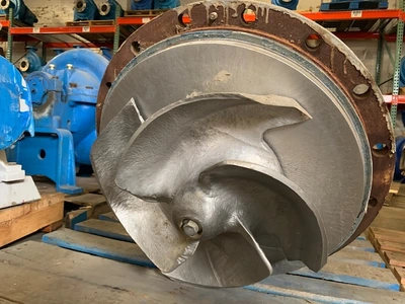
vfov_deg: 53.1
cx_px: 202
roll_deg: -3.9
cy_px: 152
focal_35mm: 26
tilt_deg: +0.5
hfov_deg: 67.3
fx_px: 304
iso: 320
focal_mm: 4.25
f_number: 1.8
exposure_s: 1/40
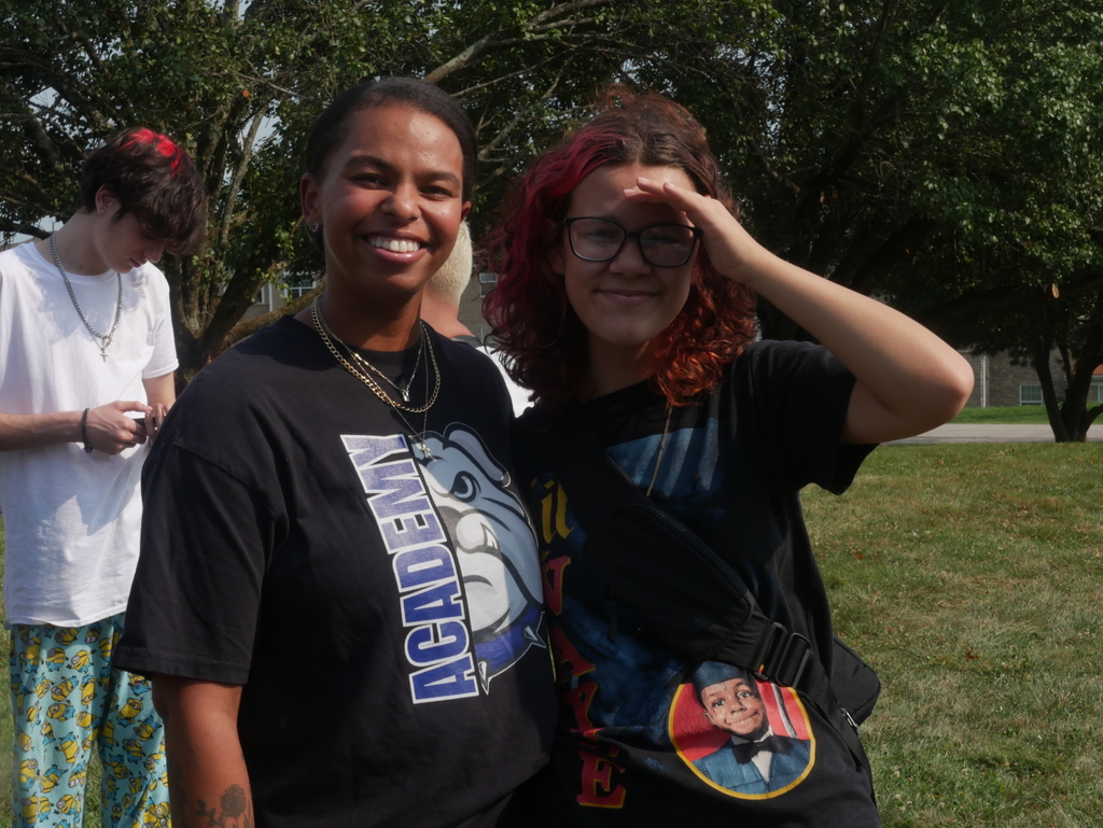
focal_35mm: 62
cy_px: 414
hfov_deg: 31.2
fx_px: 1976
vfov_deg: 23.7
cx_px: 552
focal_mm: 31
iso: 400
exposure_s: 1/250
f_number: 16
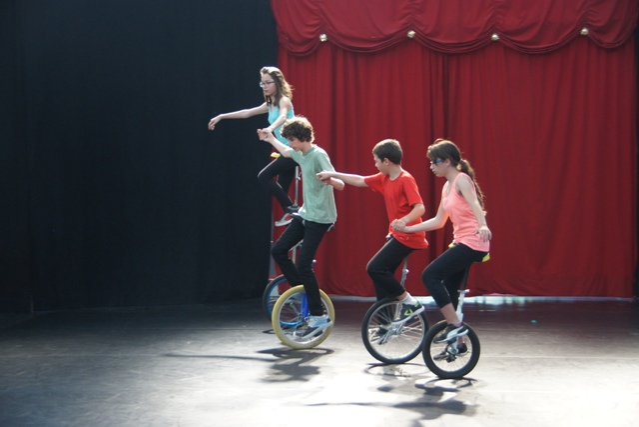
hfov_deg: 27.0
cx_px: 320
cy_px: 214
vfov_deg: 18.2
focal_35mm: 75
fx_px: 1331
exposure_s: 1/80
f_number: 5
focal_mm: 50
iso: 1000
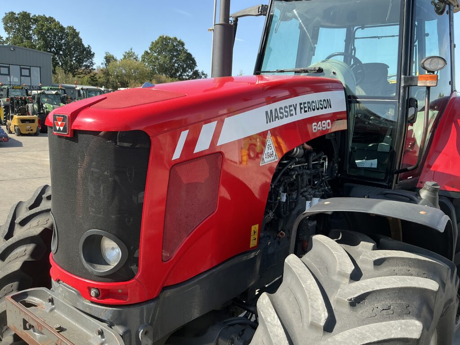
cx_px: 230
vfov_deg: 49.7
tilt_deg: -5.6
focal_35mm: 28
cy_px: 172
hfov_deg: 63.4
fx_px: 372
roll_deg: -2.1
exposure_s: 1/574
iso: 25
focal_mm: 3
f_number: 1.8
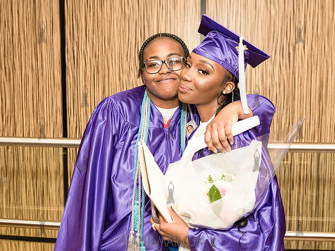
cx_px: 171
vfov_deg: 33.6
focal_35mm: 43
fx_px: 416
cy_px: 120
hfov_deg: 43.8
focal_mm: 32
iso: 2000
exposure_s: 1/200
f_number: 5
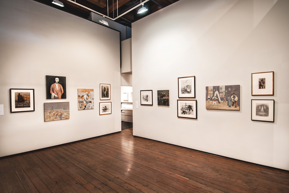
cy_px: 96
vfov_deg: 67.4
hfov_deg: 90.0
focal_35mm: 18
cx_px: 144
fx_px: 144
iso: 400
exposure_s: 1/10
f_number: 5.6
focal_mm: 12
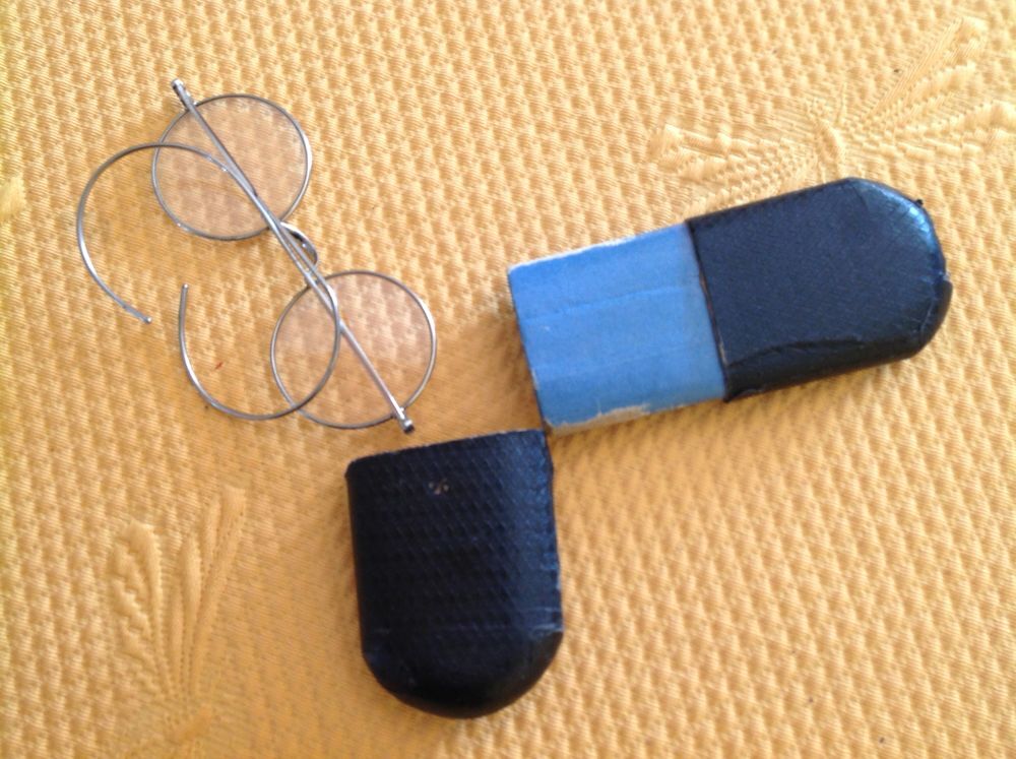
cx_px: 508
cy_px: 380
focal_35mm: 35
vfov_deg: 40.6
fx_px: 1026
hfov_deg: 52.7
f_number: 2.4
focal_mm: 4.28
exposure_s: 1/15
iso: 80
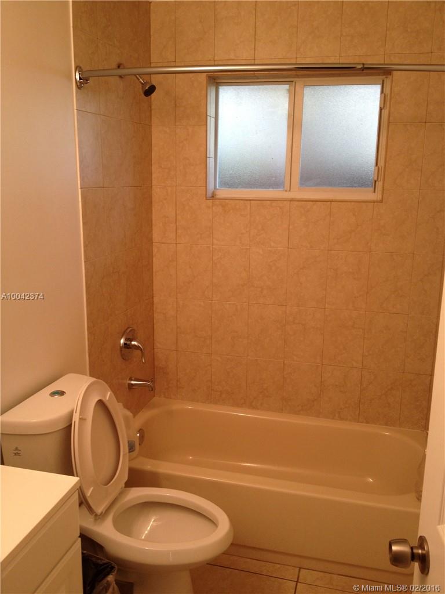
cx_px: 222
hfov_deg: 40.7
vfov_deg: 52.6
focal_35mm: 35
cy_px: 297
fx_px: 600
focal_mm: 4.28
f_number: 2.4
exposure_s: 1/40
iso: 80
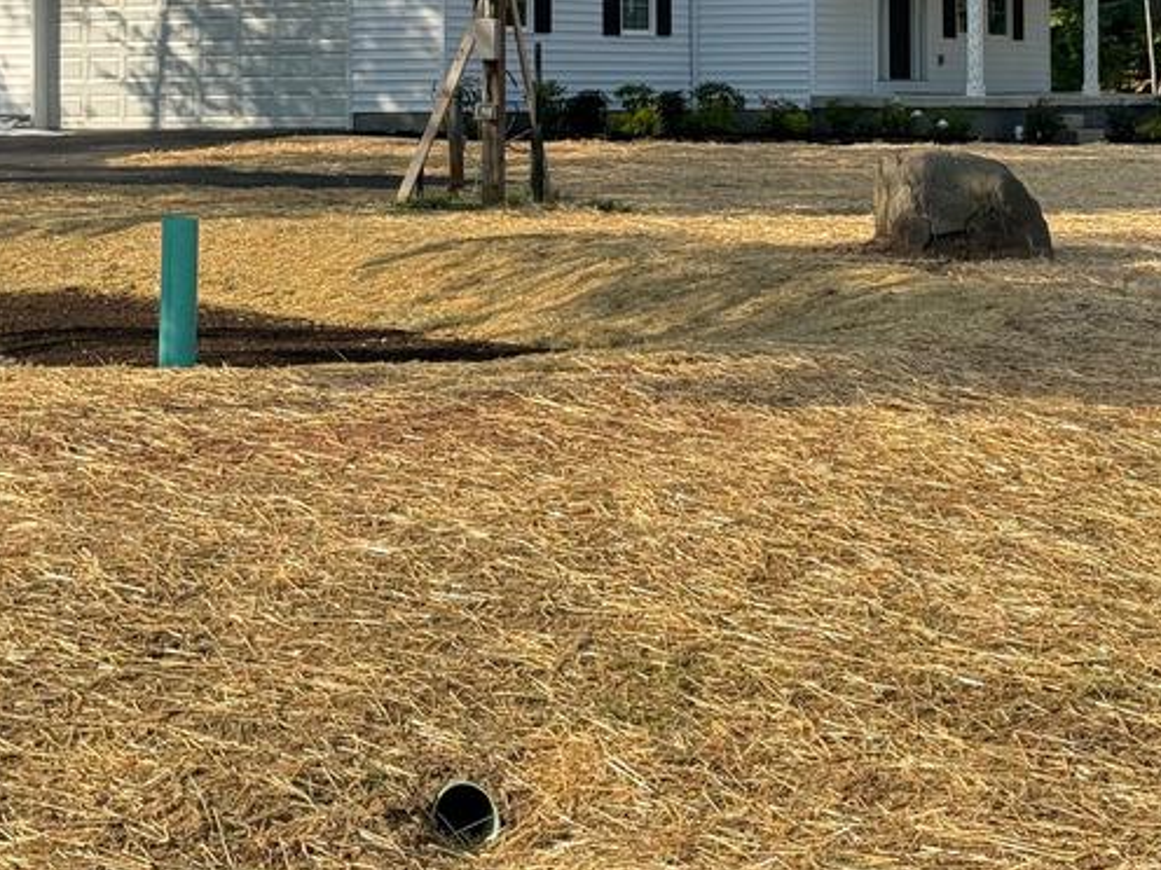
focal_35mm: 99
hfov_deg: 19.8
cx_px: 761
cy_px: -5
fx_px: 3320
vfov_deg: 14.7
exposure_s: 1/2513
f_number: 1.78
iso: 64
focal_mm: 6.76
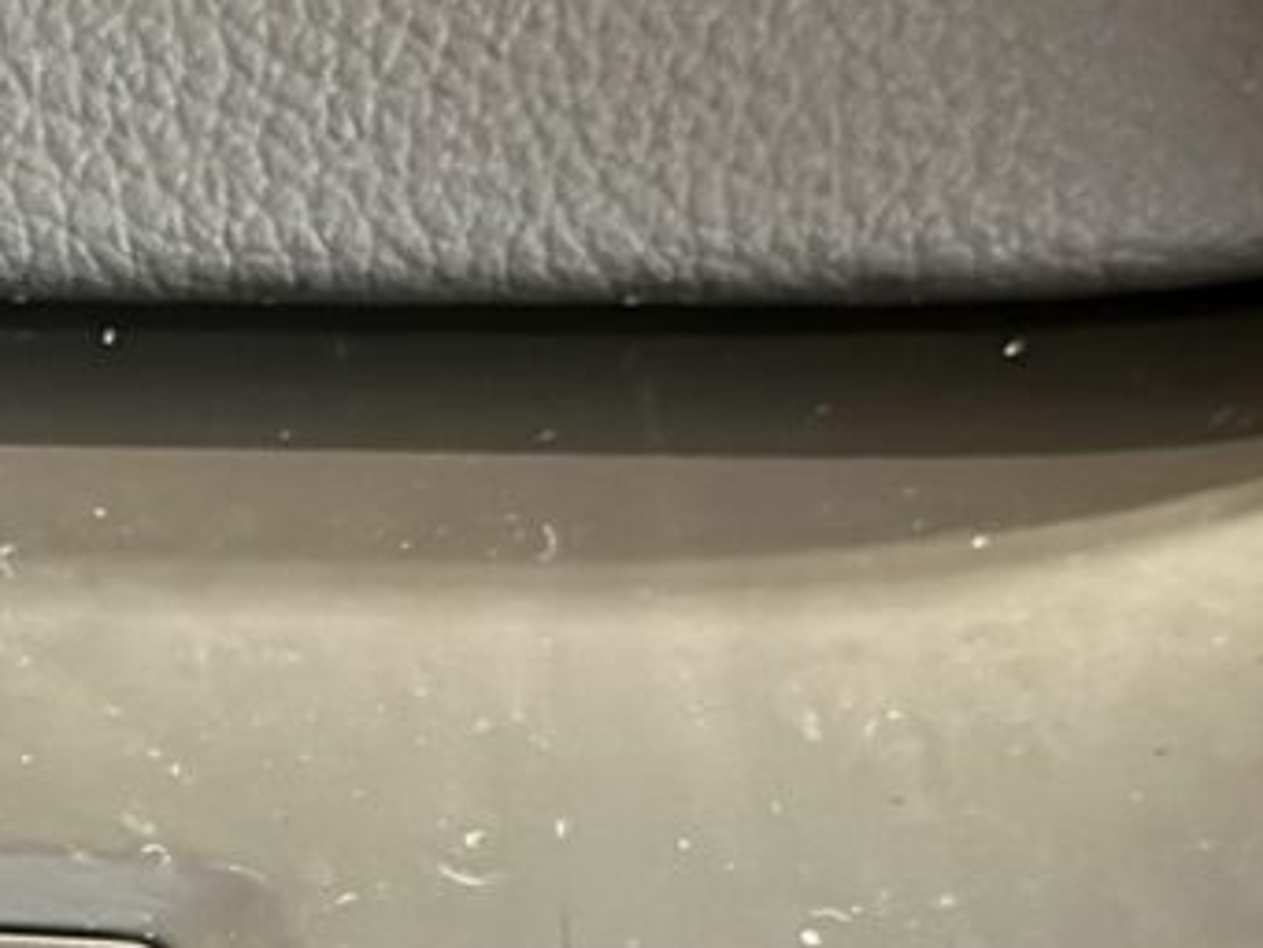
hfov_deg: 13.3
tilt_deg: -48.5
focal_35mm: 144
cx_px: -304
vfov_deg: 10.2
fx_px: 5256
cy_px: 1111
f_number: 1.78
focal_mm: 6.76
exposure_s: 1/9
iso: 640
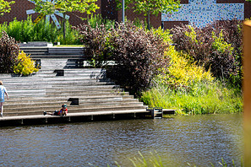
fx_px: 1157
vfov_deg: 8.3
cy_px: 96
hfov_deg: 12.4
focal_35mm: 166
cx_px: 104
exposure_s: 1/3200
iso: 50
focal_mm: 85
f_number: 1.4
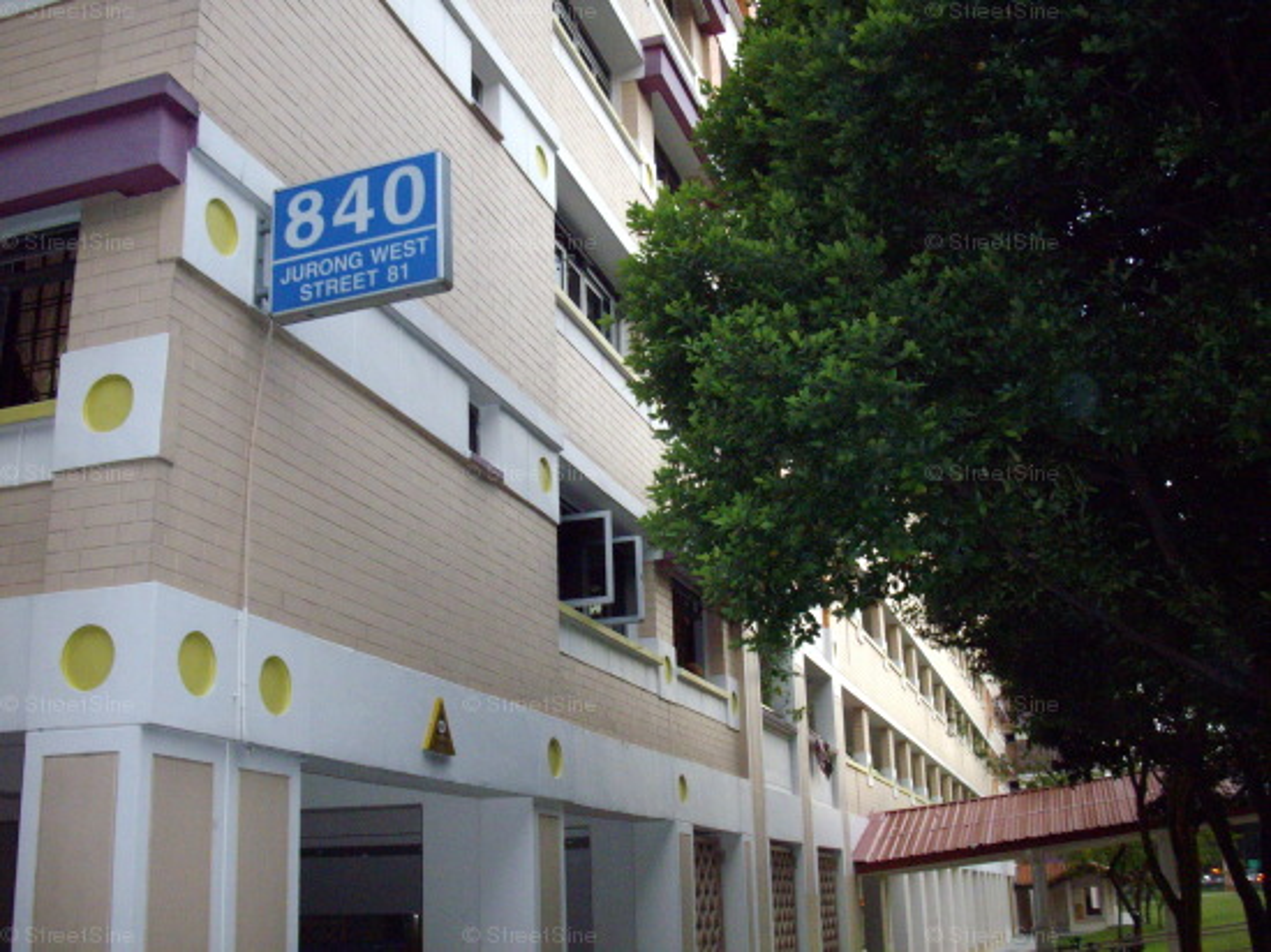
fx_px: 1358
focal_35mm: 37
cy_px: 476
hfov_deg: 50.2
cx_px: 636
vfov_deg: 38.6
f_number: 2.8
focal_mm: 6.2
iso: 341
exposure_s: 1/50
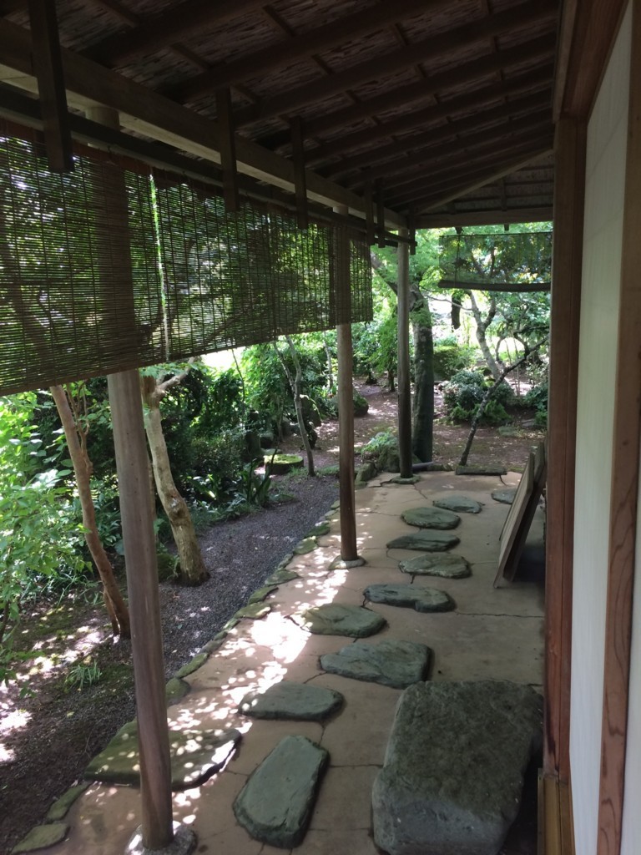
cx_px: 320
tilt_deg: -13.8
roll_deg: +3.6
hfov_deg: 48.2
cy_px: 428
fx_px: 716
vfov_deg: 61.7
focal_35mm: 29
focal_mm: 4.15
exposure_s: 1/30
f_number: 2.2
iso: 40
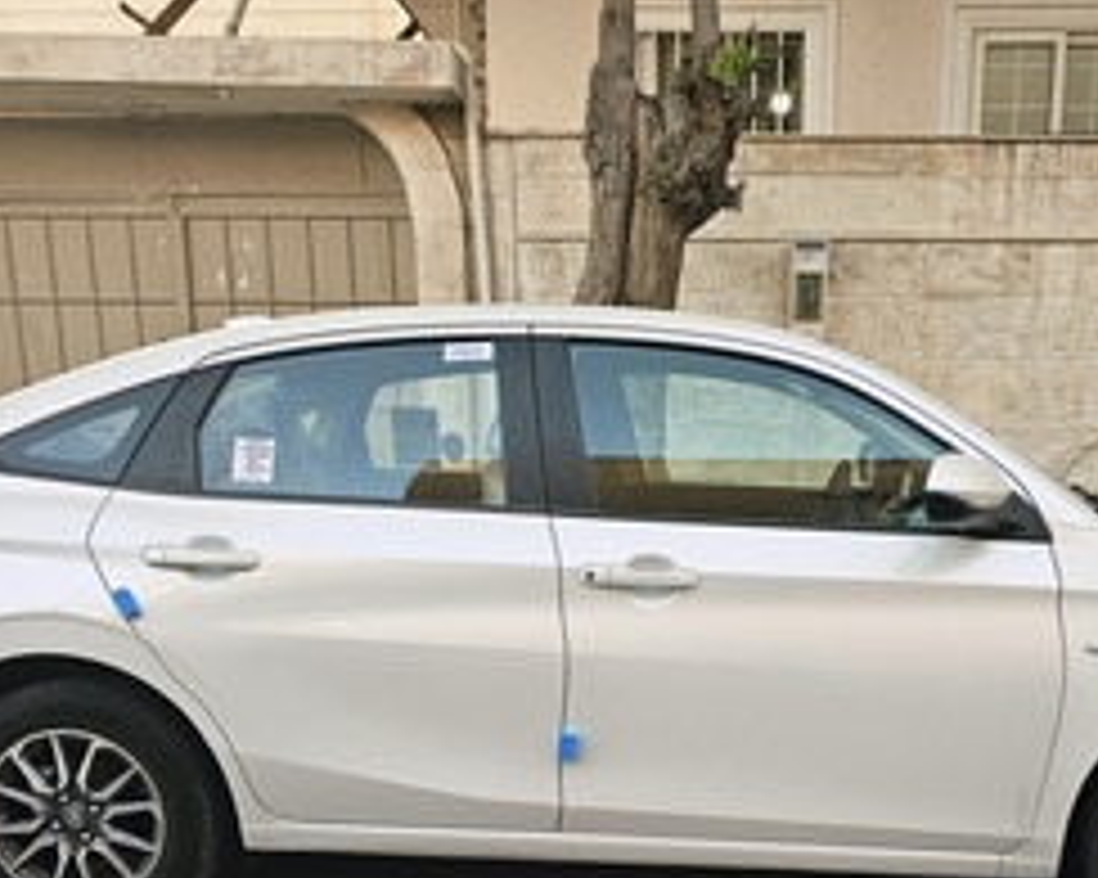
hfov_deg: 43.6
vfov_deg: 34.0
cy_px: 763
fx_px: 1364
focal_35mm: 42
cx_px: 655
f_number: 1.7
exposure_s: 1/190
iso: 80
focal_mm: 6.3
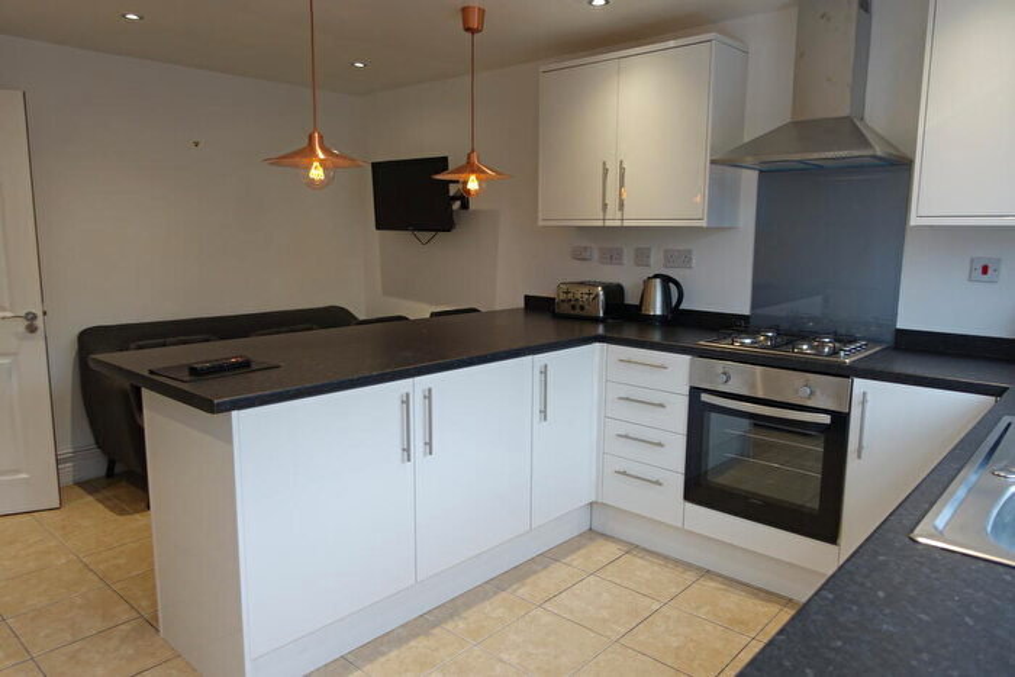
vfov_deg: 53.2
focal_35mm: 24
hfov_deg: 73.7
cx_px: 508
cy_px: 338
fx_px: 677
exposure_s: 1/40
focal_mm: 8.8
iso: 200
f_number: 2.5
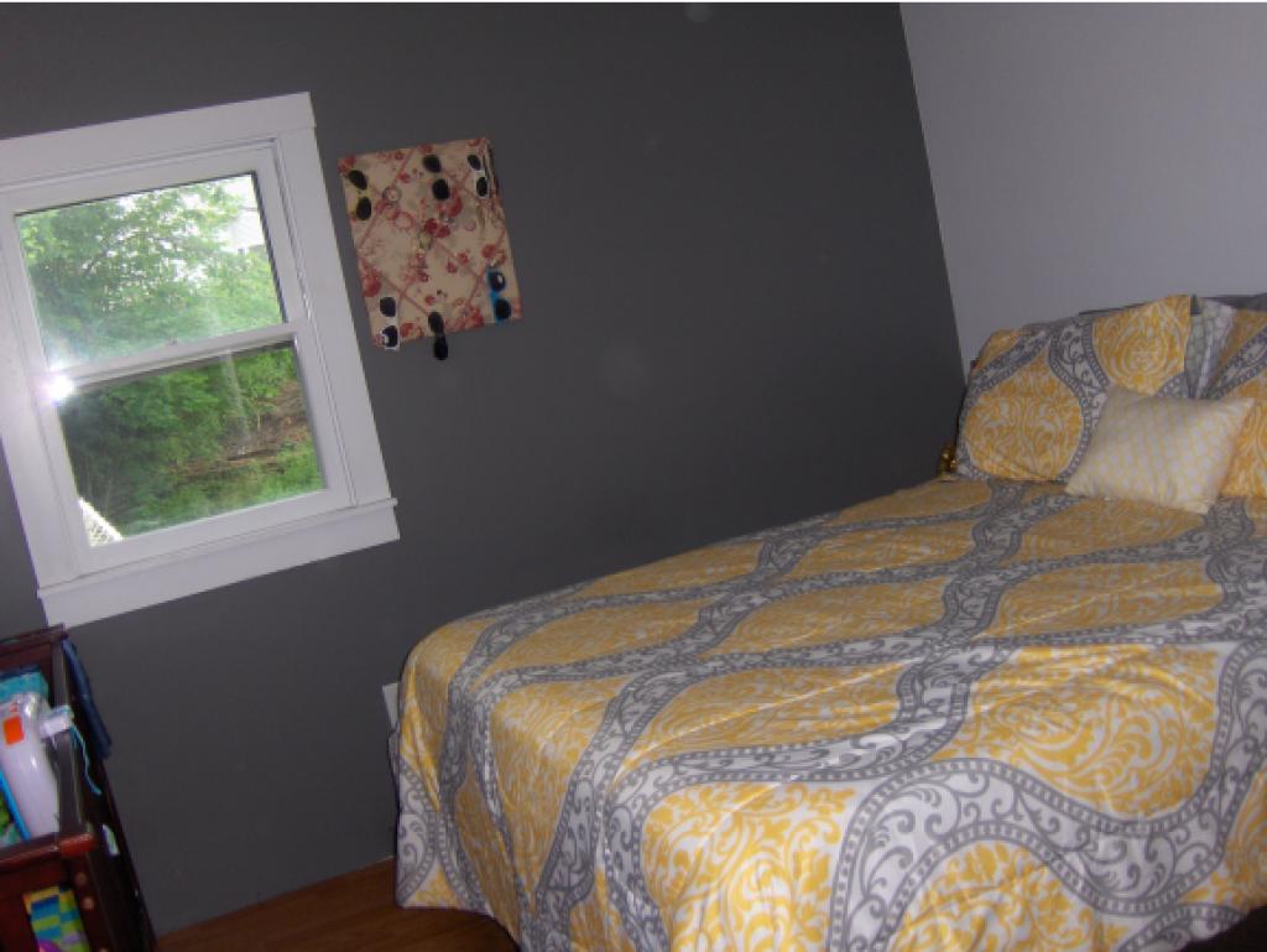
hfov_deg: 52.6
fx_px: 1282
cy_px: 476
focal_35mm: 35
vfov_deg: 40.7
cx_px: 634
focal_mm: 7.5
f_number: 2.8
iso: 100
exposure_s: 1/60
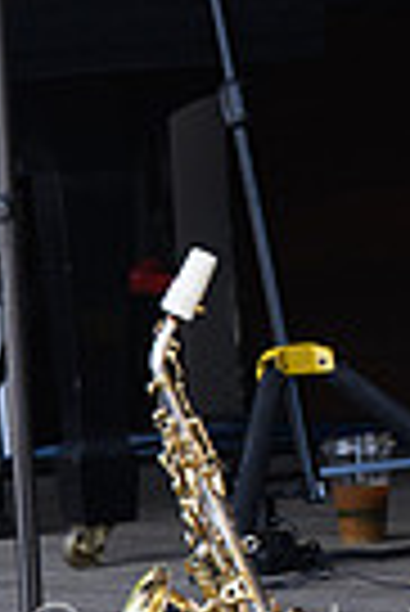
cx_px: 640
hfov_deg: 2.8
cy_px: -256
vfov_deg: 4.1
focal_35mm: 495
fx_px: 8434
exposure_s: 1/500
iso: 800
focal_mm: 100
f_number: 5.6
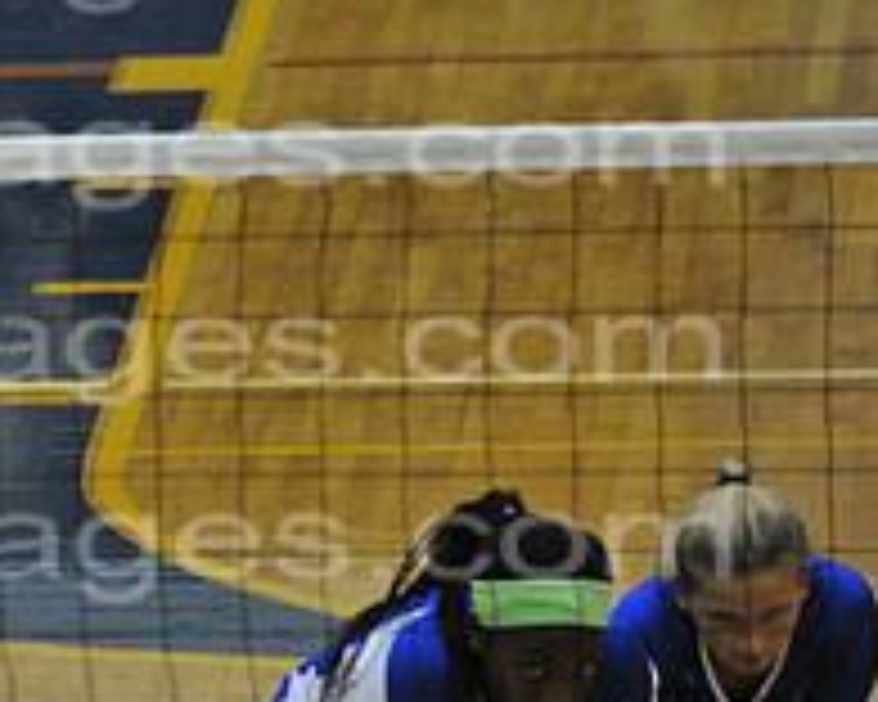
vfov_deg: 4.0
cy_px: 252
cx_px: -284
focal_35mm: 391
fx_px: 10160
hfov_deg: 4.9
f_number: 4
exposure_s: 1/500
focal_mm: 140
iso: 8000
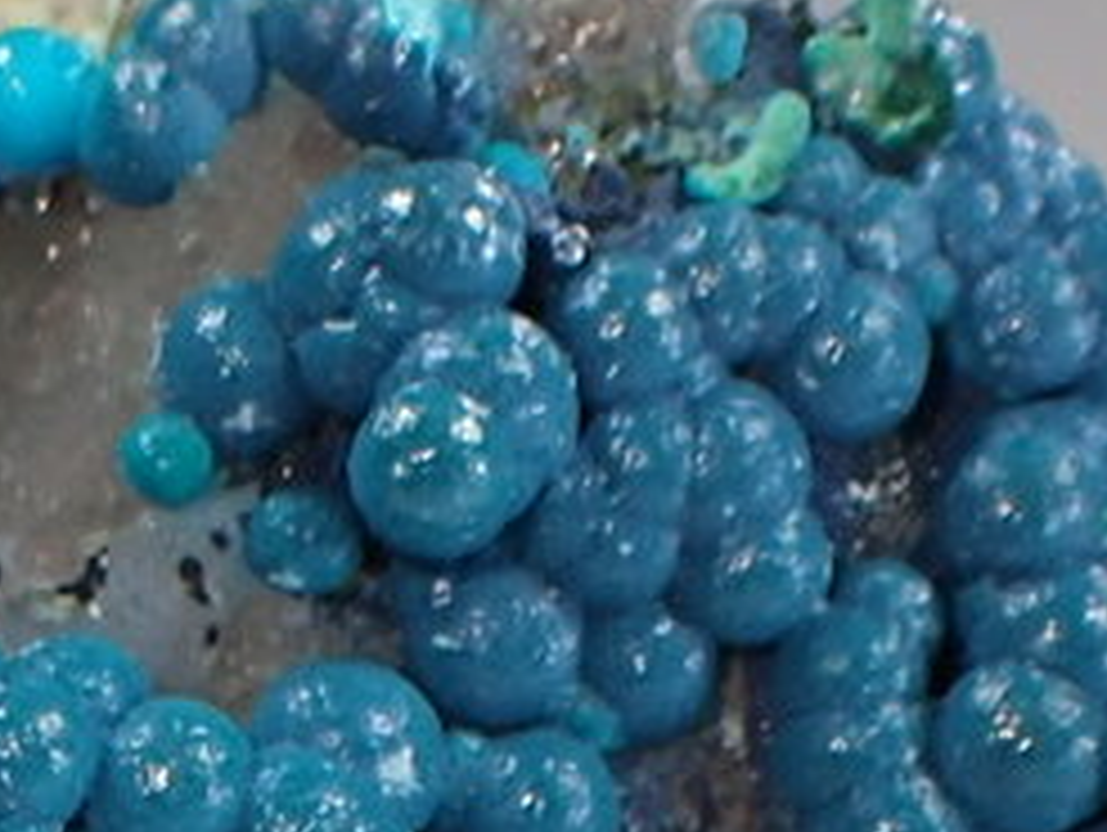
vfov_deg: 7.3
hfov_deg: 10.0
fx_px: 6242
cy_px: 1709
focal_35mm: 195
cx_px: -180
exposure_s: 1/125
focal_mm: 5.5
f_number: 3.2
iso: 100
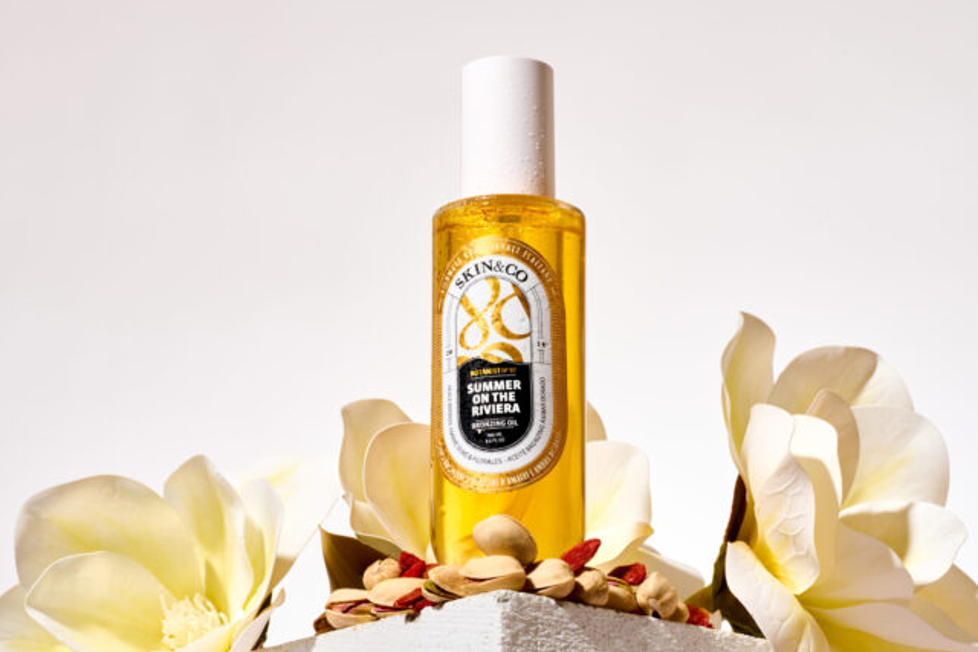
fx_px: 3424
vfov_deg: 10.9
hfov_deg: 16.3
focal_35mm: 126
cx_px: 487
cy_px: 351
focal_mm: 105
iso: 64
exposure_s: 1/160
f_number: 20
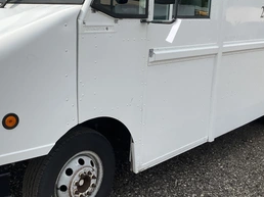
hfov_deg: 41.9
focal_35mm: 45
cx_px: 106
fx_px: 343
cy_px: 81
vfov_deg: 32.1
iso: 25
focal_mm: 3
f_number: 1.8
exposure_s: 1/1984
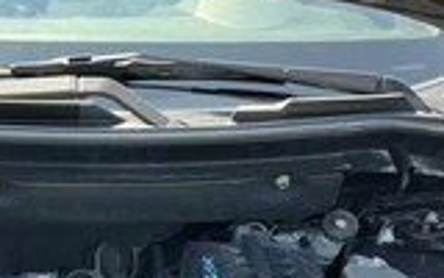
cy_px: 375
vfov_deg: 16.0
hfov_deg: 25.6
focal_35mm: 77
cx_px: 14
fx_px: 932
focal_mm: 3
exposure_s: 1/123
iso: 32
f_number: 1.8
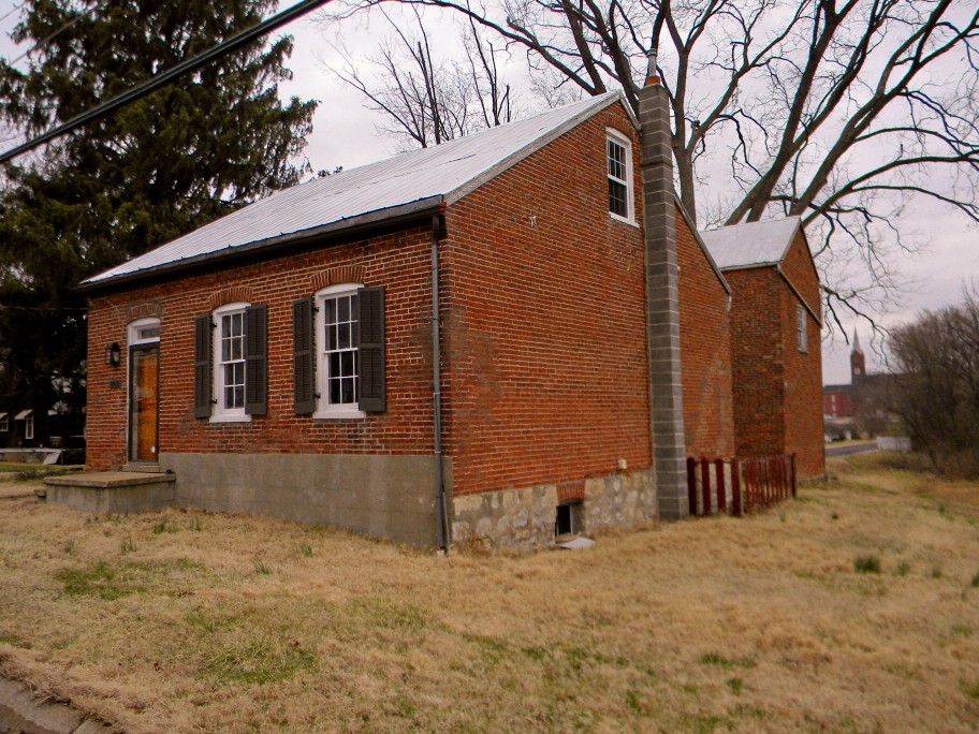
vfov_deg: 49.7
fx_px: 792
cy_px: 367
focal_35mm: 28
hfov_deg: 63.4
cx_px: 490
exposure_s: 1/324
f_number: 3.5
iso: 80
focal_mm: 5
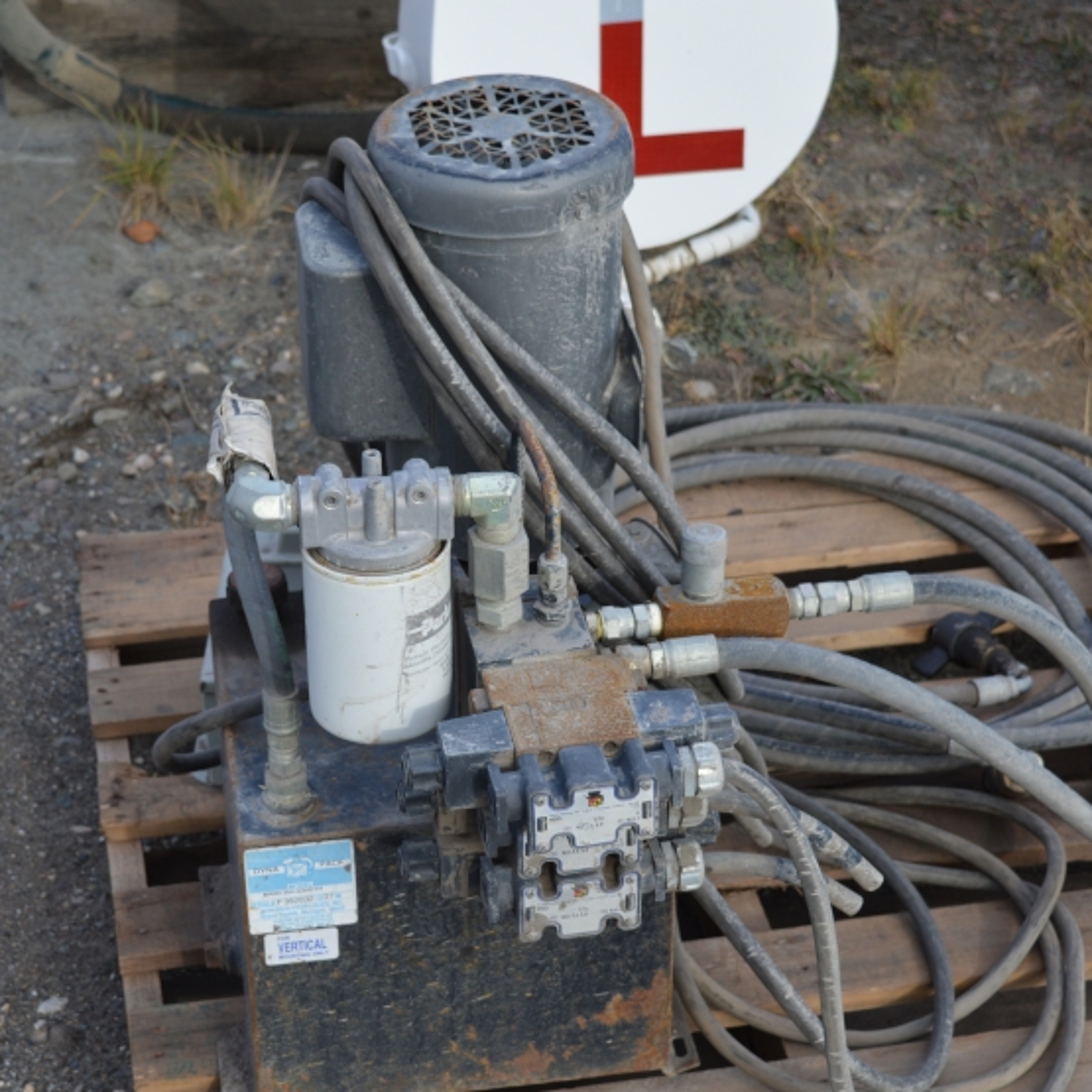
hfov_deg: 22.2
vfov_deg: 22.2
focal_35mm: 78
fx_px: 2784
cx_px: 476
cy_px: 625
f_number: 6.3
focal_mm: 34
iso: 100
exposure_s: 1/160
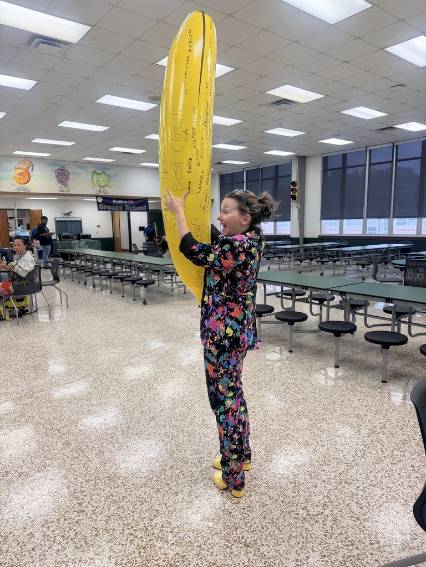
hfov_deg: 56.8
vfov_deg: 71.6
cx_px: 213
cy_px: 284
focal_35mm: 24
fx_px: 394
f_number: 1.78
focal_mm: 6.76
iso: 80
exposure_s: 1/129
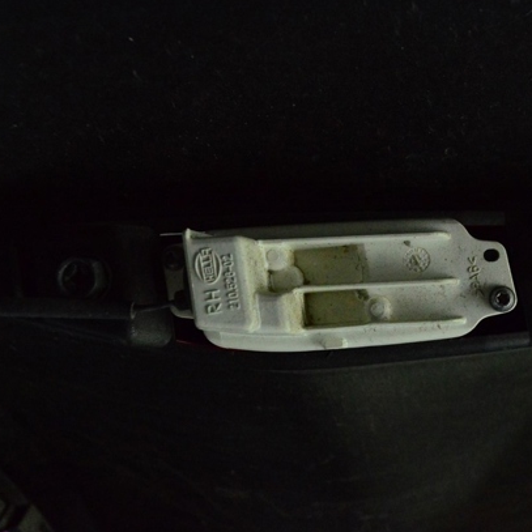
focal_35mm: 36
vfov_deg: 46.0
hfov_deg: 45.6
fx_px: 626
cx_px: 339
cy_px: 269
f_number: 6.3
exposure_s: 1/640
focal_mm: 18
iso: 6400
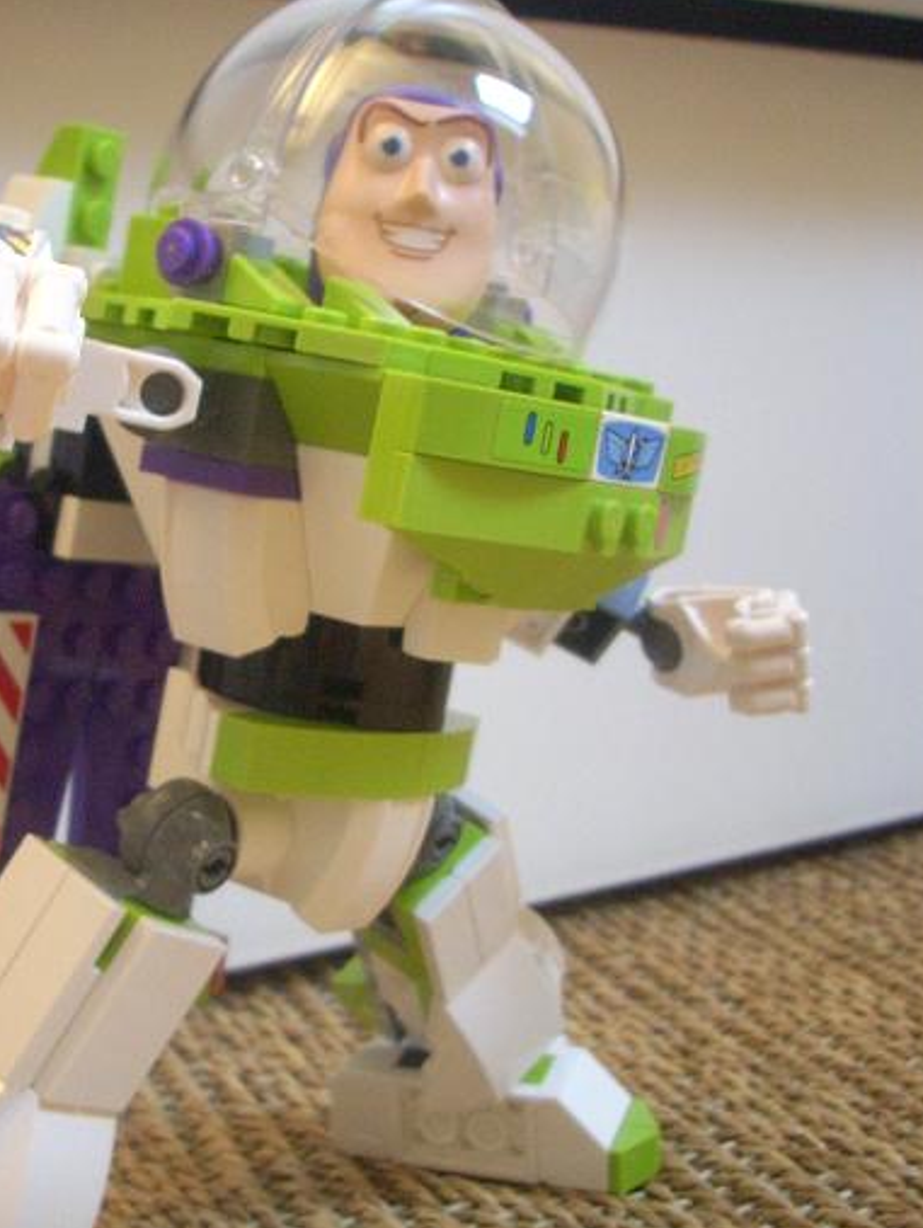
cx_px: 247
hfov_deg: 25.9
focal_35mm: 56
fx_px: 1988
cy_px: 647
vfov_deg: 34.3
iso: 218
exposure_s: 1/4
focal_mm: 6.2
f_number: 2.8
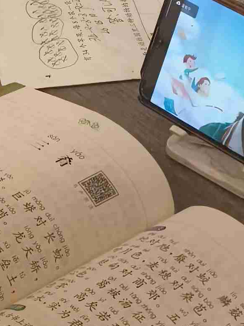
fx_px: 1138
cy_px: 274
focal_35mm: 121
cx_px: -16
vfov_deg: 16.1
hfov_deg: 12.1
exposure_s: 1/125
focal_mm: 5.5
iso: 5505
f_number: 1.75
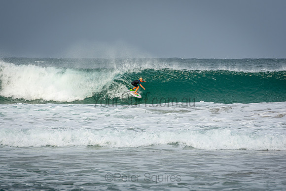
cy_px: 96
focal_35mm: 300
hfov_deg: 6.9
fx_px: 2384
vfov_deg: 4.6
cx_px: 143
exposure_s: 1/800
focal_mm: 200
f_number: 5.6
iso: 200
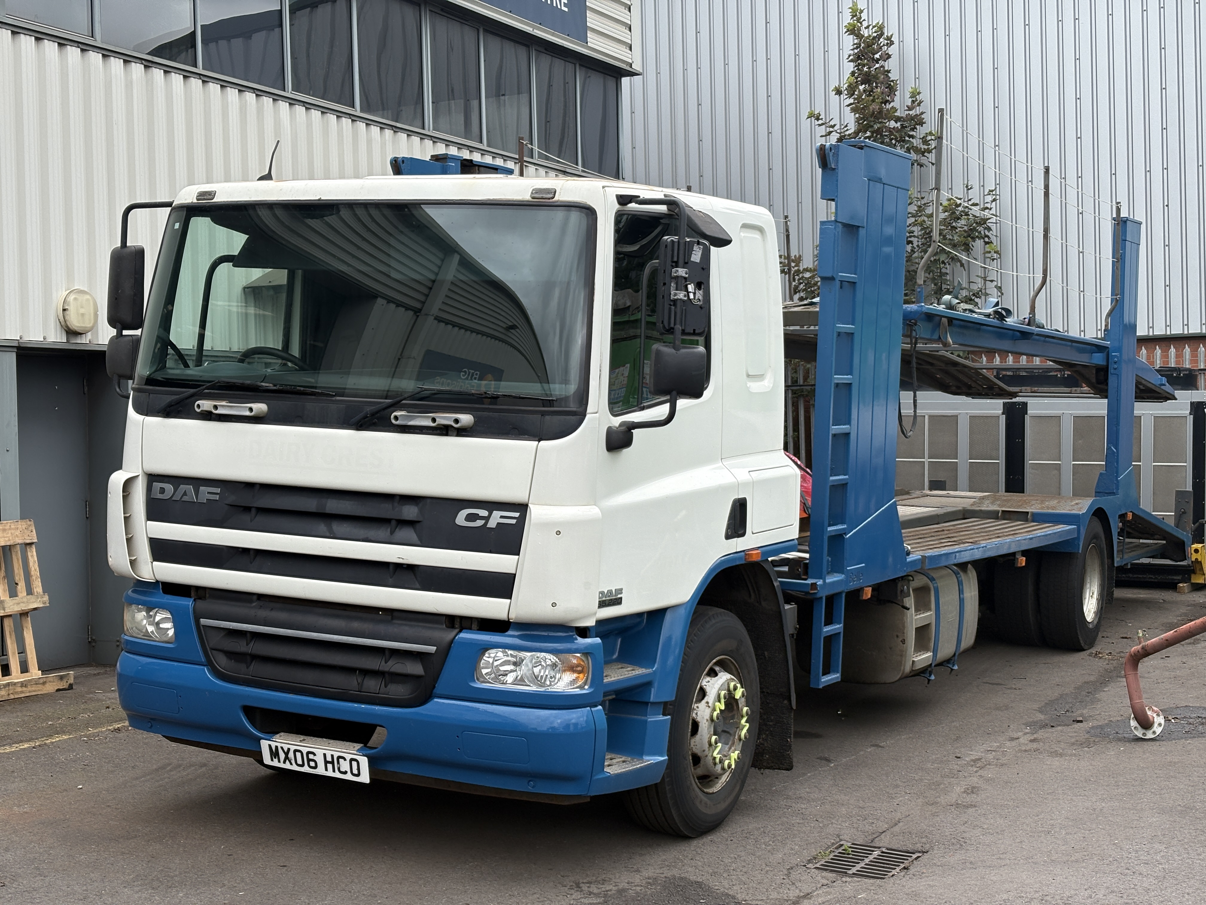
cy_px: 452
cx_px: 603
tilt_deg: -0.3
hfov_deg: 36.8
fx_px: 1812
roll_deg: +1.7
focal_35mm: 52
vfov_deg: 28.0
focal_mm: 5.96
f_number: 1.6
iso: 40
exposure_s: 1/1002
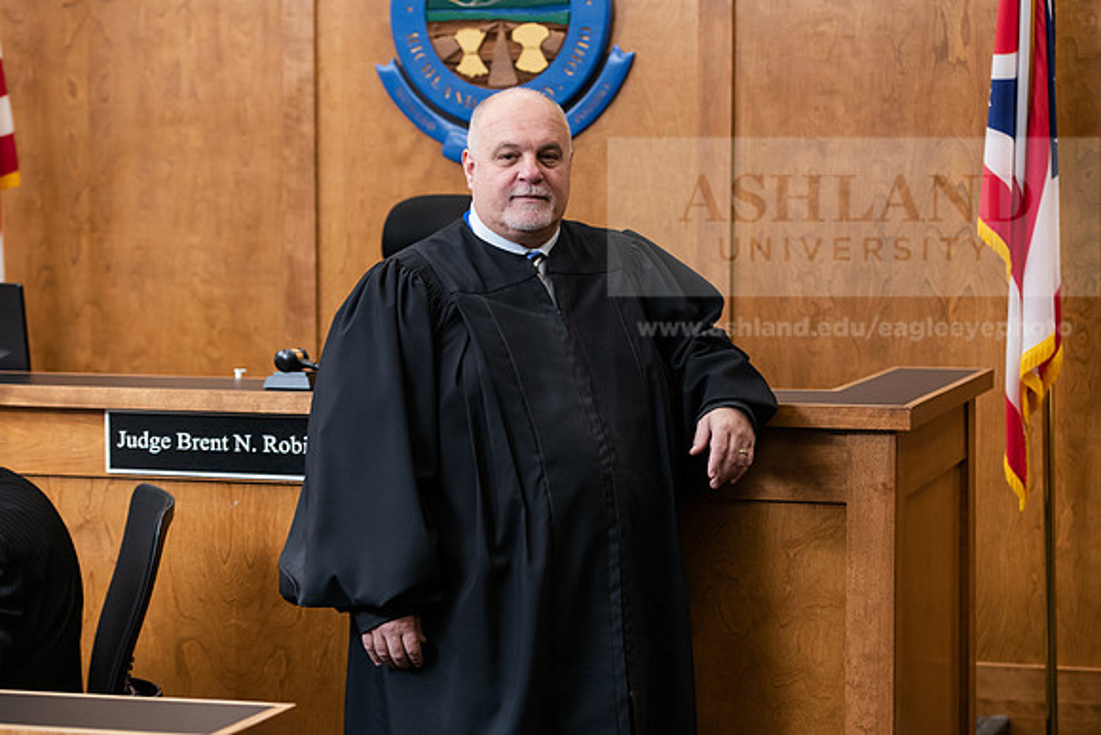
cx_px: 550
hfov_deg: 23.6
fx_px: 2631
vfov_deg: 15.9
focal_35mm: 86
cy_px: 368
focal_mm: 86
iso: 1600
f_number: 4
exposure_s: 1/200
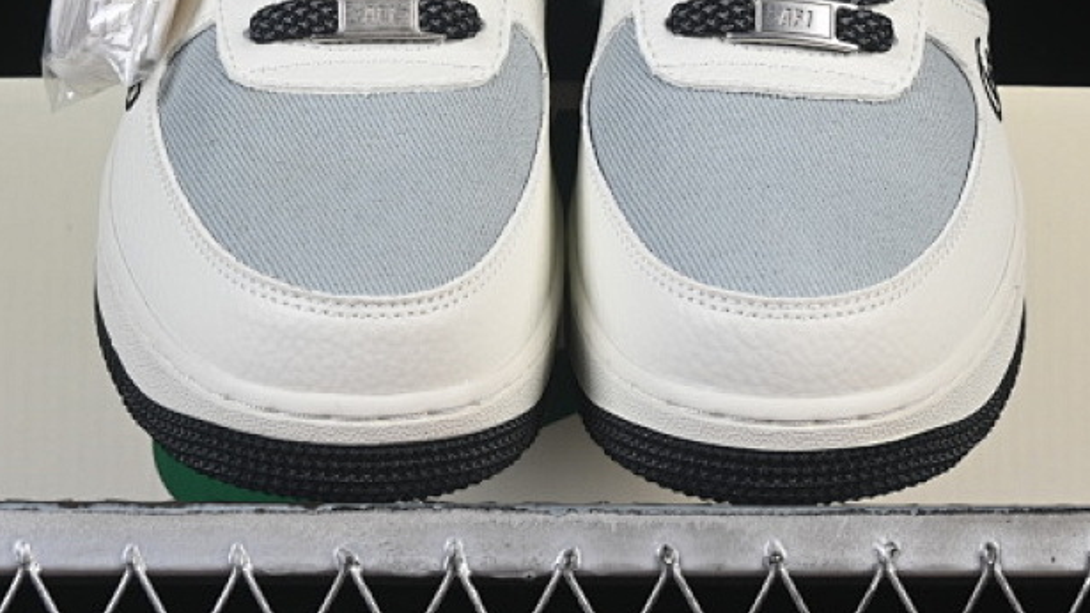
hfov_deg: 15.6
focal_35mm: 138
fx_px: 3989
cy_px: 110
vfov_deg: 8.8
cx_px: 564
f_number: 8
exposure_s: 1/80
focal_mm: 50
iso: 160
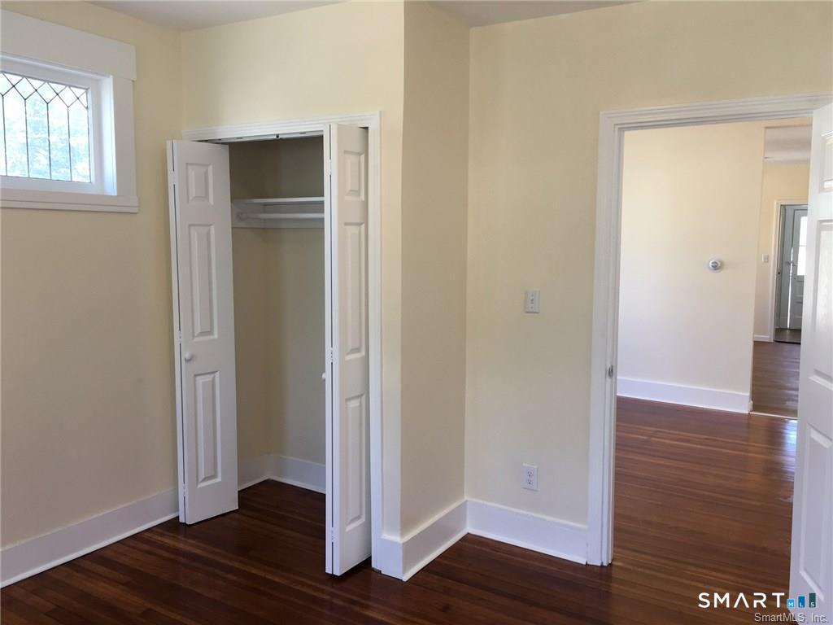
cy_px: 312
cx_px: 416
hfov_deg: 61.7
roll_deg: -1.0
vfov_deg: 48.2
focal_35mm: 29
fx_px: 698
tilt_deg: -5.7
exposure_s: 1/60
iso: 32
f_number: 2.2
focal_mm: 4.15
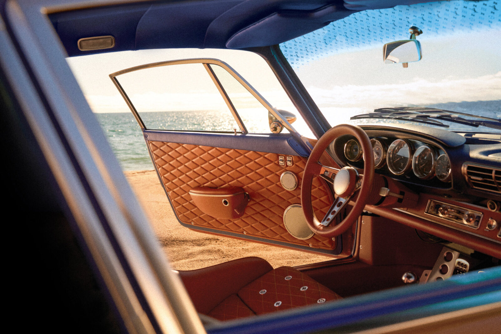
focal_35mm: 37
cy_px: 167
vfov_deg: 35.9
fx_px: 515
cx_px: 250
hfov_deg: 51.9
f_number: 5.6
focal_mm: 37
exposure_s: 1/800
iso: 640
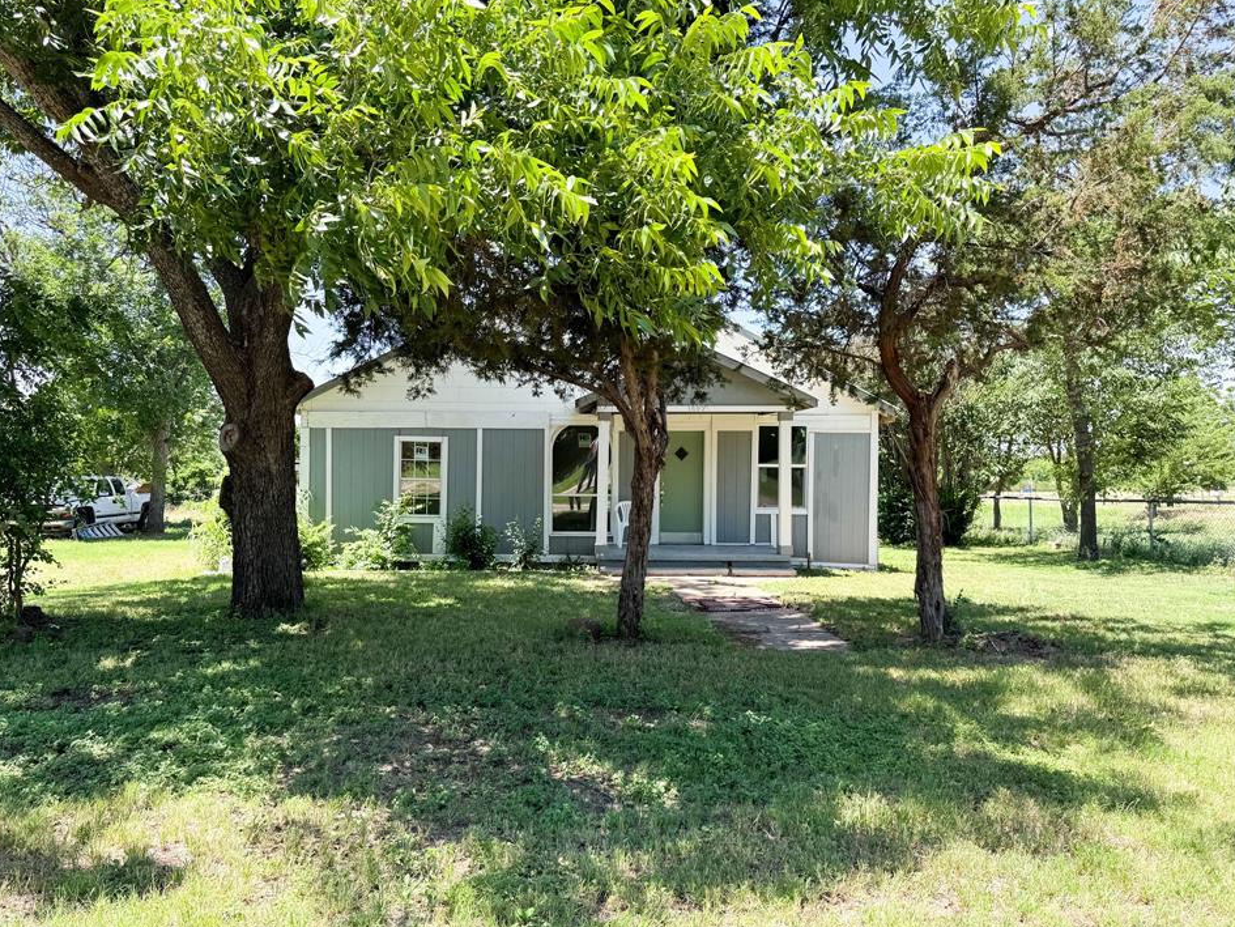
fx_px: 928
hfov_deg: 67.2
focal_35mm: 26
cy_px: 472
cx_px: 579
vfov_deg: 53.1
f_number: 1.78
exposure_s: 1/812
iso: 80
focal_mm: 6.76
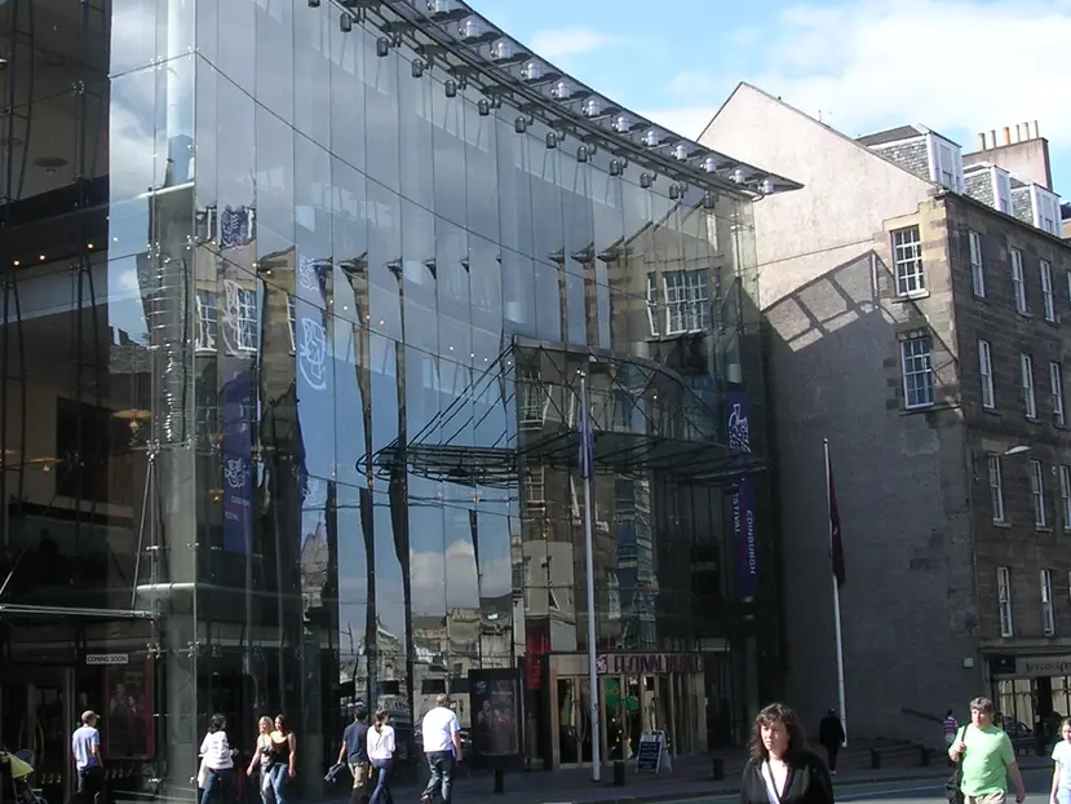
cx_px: 425
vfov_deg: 26.5
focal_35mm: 55
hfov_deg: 34.8
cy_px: 290
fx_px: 1702
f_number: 5.6
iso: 100
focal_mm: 5.8
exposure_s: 1/162
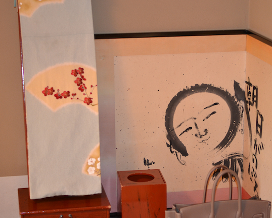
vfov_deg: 18.1
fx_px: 684
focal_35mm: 85
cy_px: 109
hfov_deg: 22.5
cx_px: 163
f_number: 1.8
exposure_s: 1/60
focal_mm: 50
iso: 800
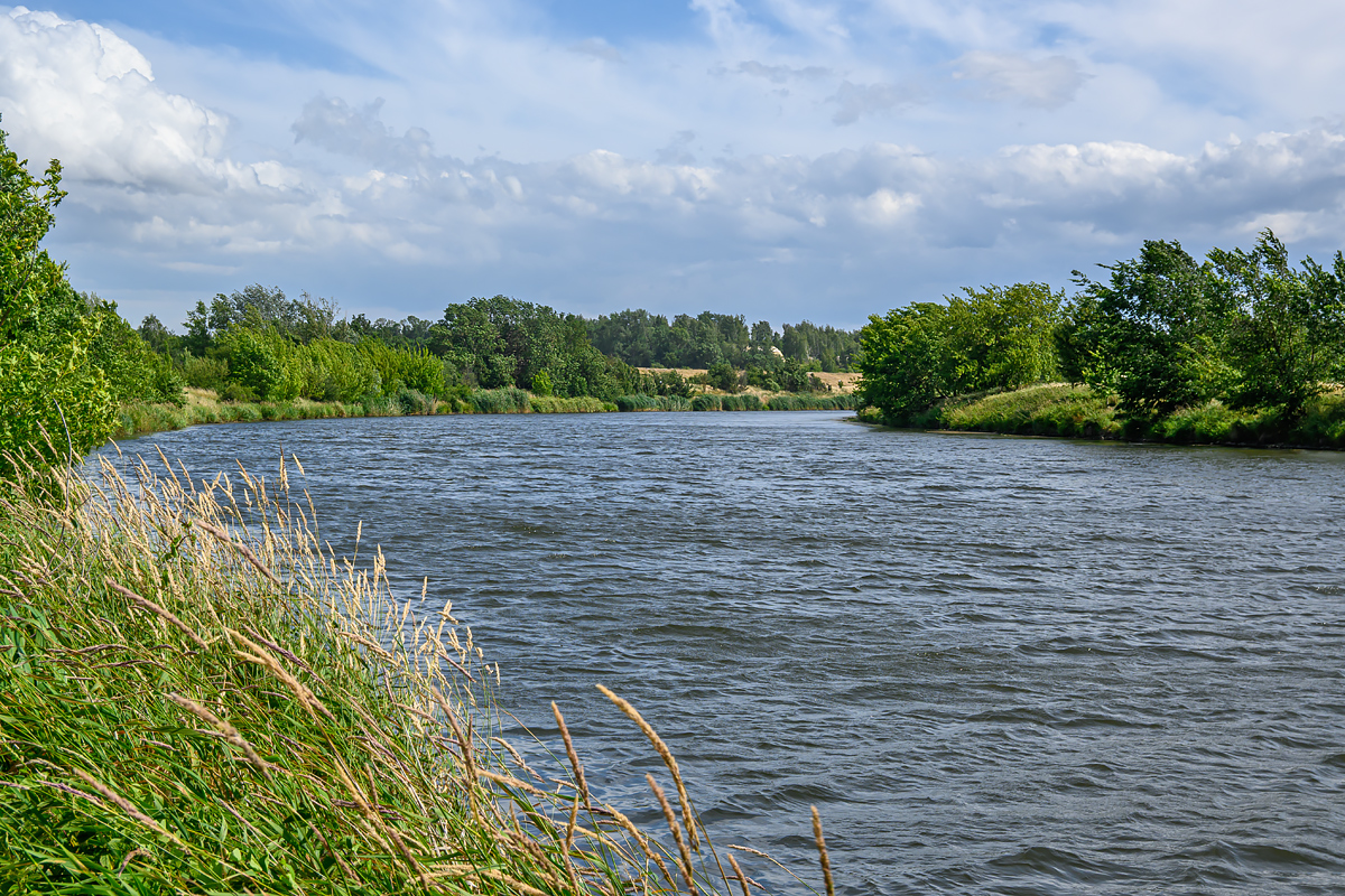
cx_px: 672
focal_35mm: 52
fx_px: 1961
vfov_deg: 25.8
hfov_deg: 37.9
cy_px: 448
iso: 200
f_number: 9
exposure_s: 1/640
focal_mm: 35
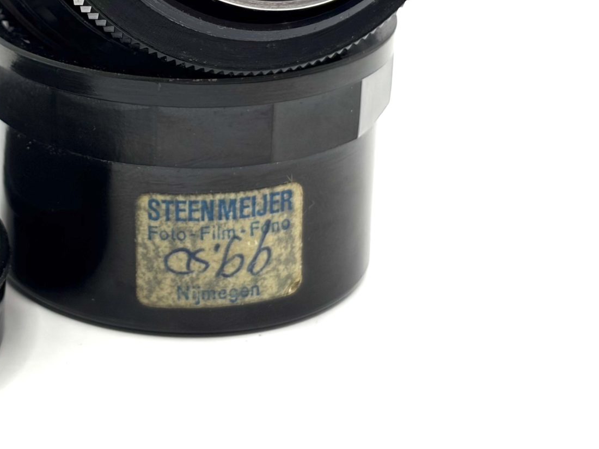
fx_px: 2094
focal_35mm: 121
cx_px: 48
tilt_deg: -18.2
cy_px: 8
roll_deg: -0.3
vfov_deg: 12.1
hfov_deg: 16.1
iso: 32
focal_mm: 5.96
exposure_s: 1/192
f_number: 1.6
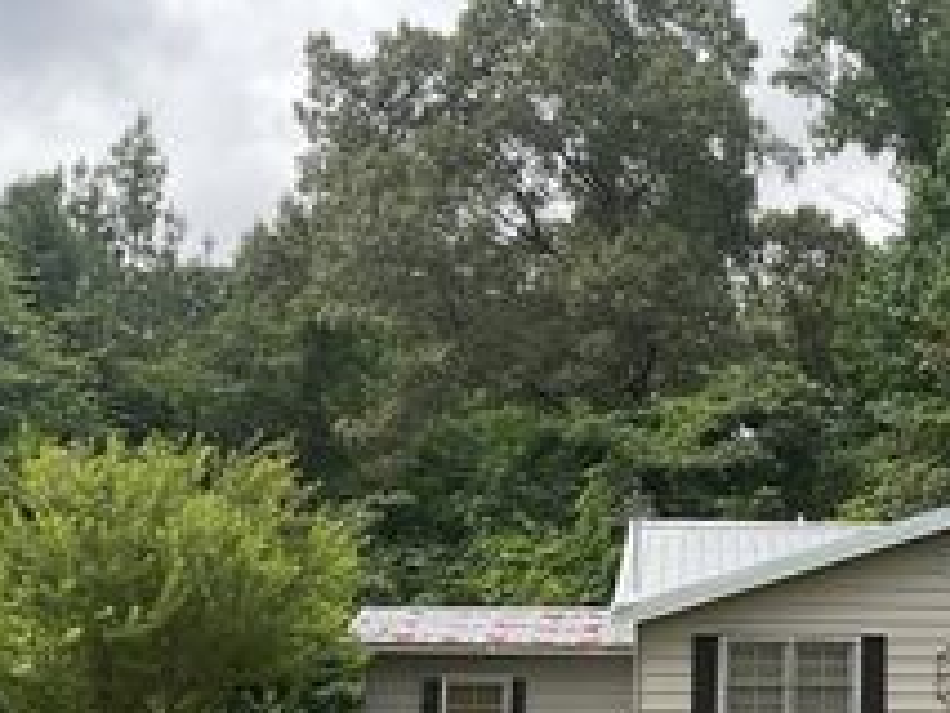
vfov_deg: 21.5
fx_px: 1867
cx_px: 1084
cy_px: 506
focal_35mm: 68
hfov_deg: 26.0
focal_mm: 3
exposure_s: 1/829
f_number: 1.8
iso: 16
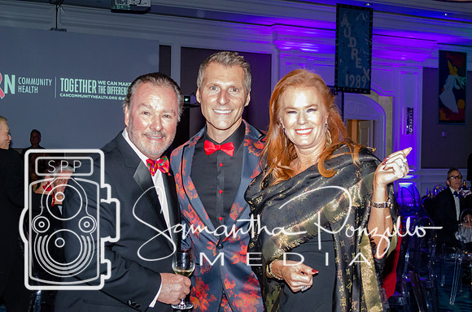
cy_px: 156
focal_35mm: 52
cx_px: 236
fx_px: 687
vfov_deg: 25.6
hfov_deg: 37.9
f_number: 5
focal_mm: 35
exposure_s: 1/60
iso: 3200
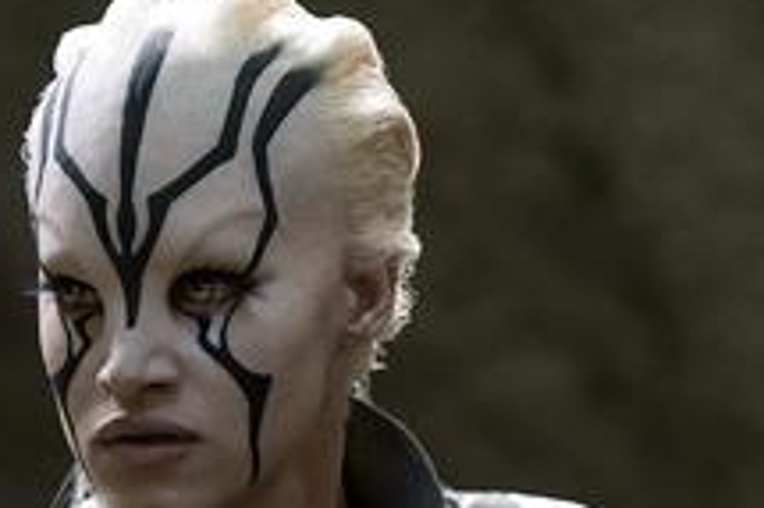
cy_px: 632
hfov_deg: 5.2
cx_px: 171
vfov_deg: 3.4
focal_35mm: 398
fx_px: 8440
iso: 1600
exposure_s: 1/200
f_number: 2.8
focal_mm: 122
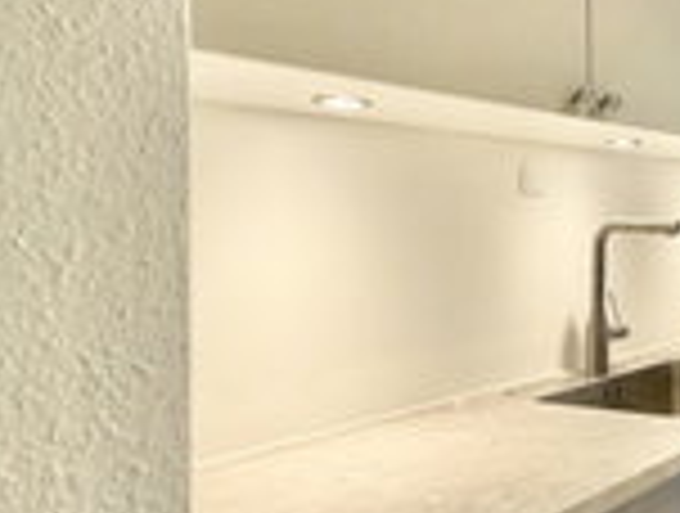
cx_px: 851
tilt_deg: +0.0
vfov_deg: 38.7
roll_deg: +0.9
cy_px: 216
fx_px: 729
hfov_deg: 36.2
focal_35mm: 37
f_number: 2.2
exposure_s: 1/100
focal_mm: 2.22
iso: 200
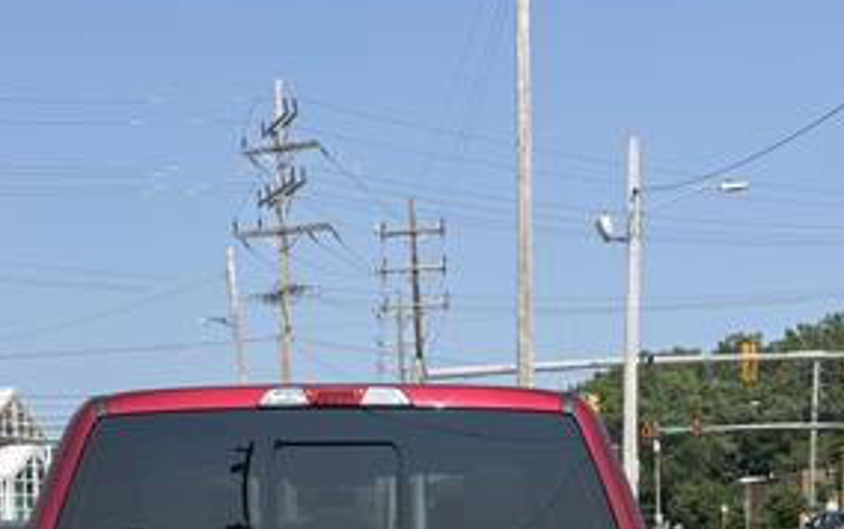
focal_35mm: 62
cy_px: 675
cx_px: 369
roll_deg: -0.8
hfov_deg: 32.9
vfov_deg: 19.5
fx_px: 1427
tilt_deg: -1.3
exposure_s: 1/2538
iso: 50
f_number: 1.6
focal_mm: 5.96
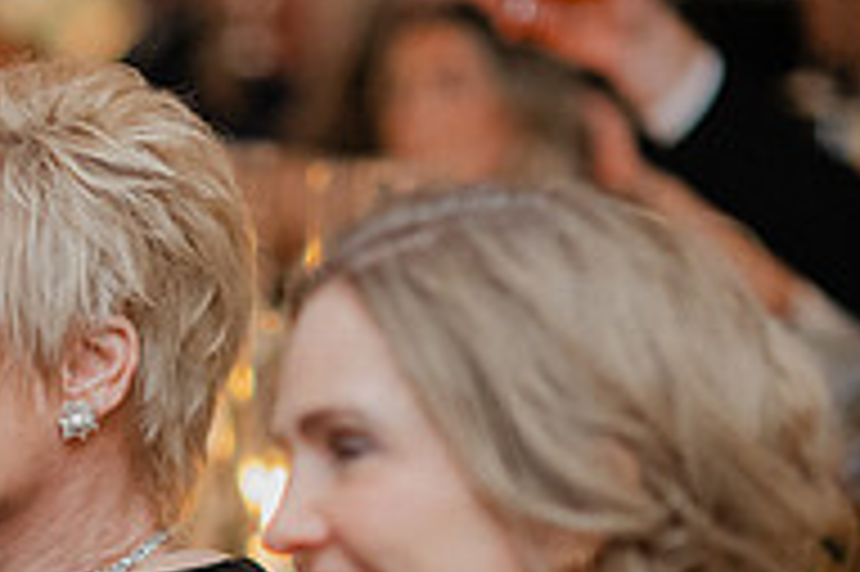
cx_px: -81
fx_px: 6158
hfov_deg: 7.9
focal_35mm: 258
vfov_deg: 5.3
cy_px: 732
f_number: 2
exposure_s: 1/160
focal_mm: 85
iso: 2000
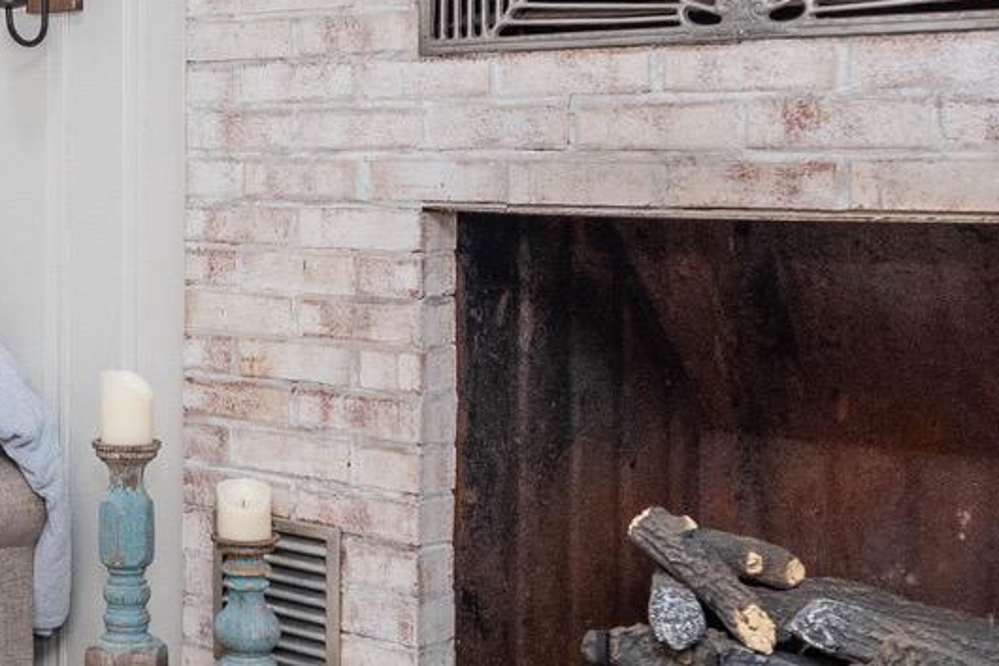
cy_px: 446
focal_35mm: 58
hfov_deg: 31.4
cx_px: -43
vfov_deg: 23.3
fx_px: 1609
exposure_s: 1/100
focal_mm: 10
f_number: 5
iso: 500
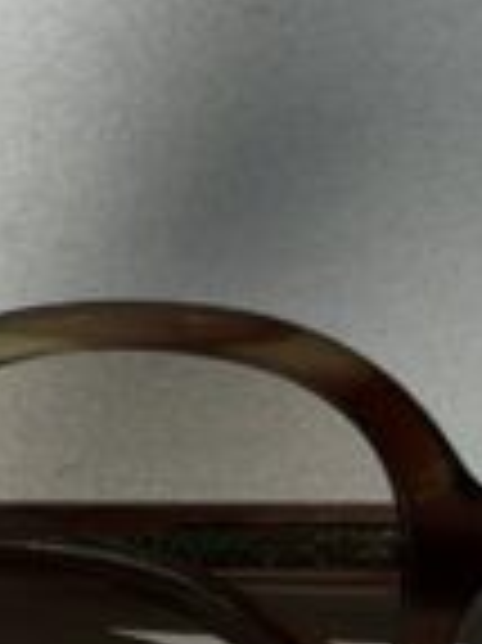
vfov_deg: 5.7
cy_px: 932
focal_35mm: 344
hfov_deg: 4.3
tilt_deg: -60.9
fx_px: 6396
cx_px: -297
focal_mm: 6.76
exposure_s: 1/16129
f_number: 1.78
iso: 80
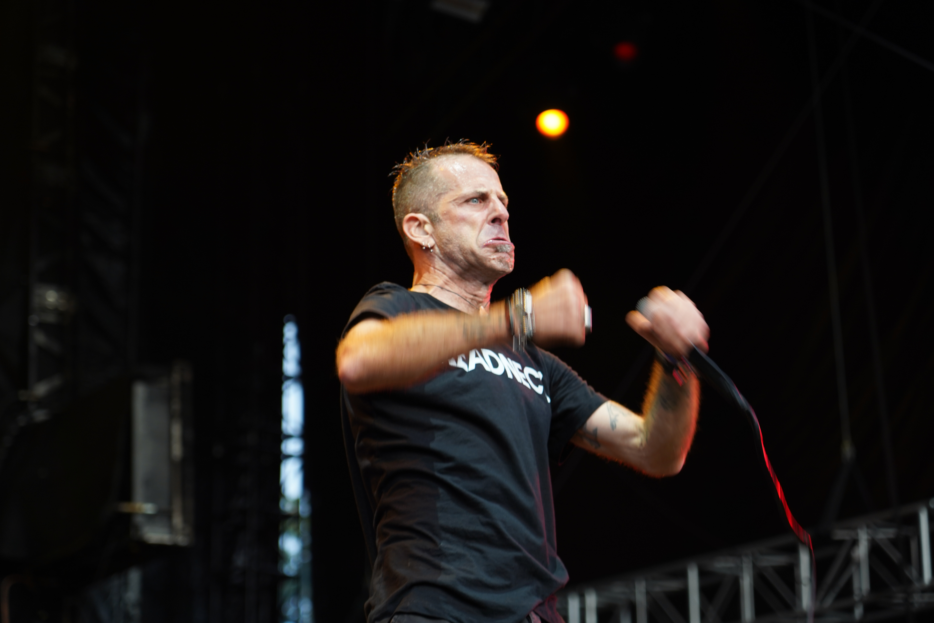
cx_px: 467
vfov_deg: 13.0
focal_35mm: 105
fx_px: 2724
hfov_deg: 19.5
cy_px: 312
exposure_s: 1/125
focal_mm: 105
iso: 400
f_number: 4
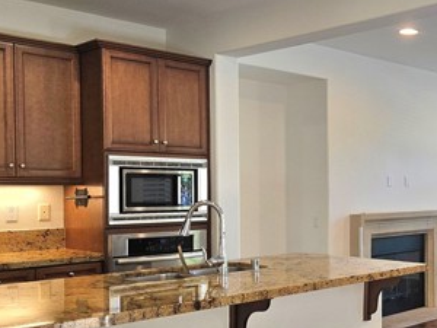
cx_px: 392
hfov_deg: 36.5
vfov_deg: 29.6
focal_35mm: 49
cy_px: 206
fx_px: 619
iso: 80
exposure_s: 1/120
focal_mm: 5.4
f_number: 1.8
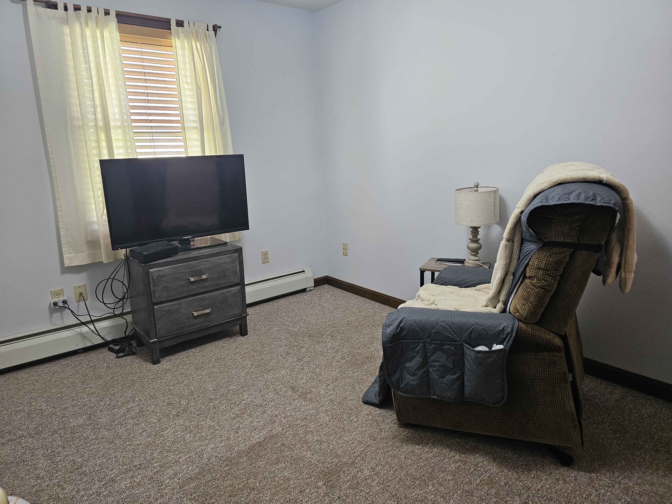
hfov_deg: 73.9
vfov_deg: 58.9
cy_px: 252
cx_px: 336
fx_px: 446
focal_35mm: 23
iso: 500
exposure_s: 1/120
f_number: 1.7
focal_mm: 6.3
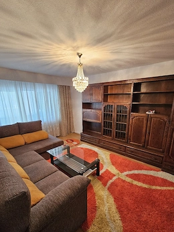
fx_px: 101
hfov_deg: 81.7
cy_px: 128
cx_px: 90
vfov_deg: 97.9
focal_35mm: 15
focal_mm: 2.2
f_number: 2.2
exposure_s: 1/50.3
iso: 400
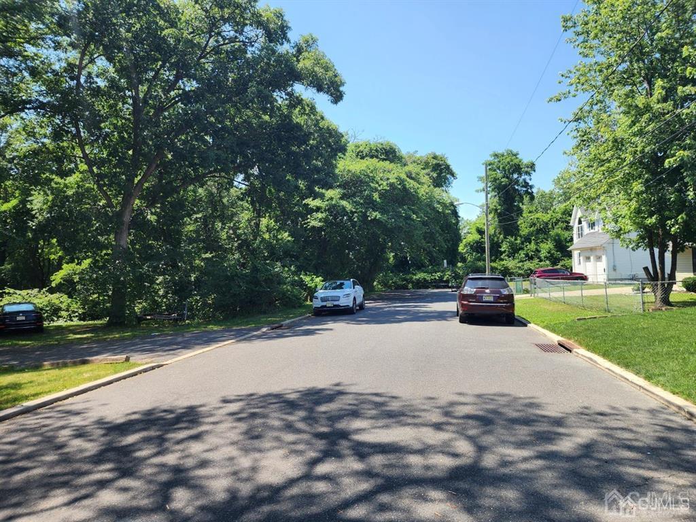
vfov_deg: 58.9
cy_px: 261
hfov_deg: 73.9
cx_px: 348
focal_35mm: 23
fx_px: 462
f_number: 1.8
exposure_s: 1/456
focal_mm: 6.4
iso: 12
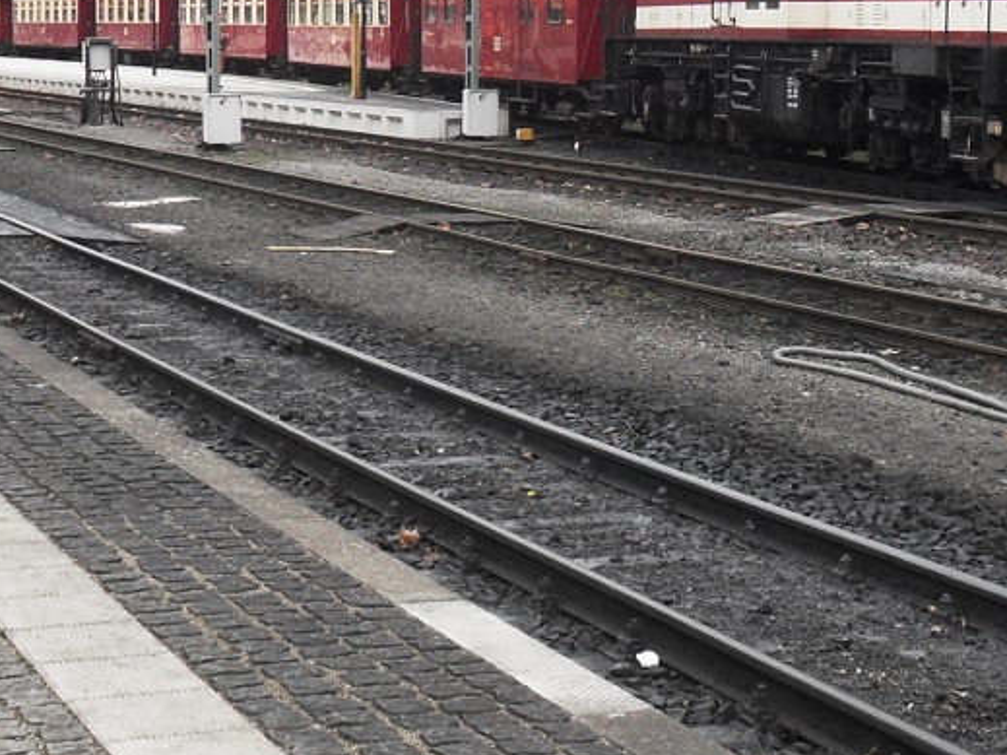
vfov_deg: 18.1
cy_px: 208
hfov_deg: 24.1
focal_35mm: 81
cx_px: 574
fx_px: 2356
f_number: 2.8
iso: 100
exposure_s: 1/125
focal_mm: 6.2
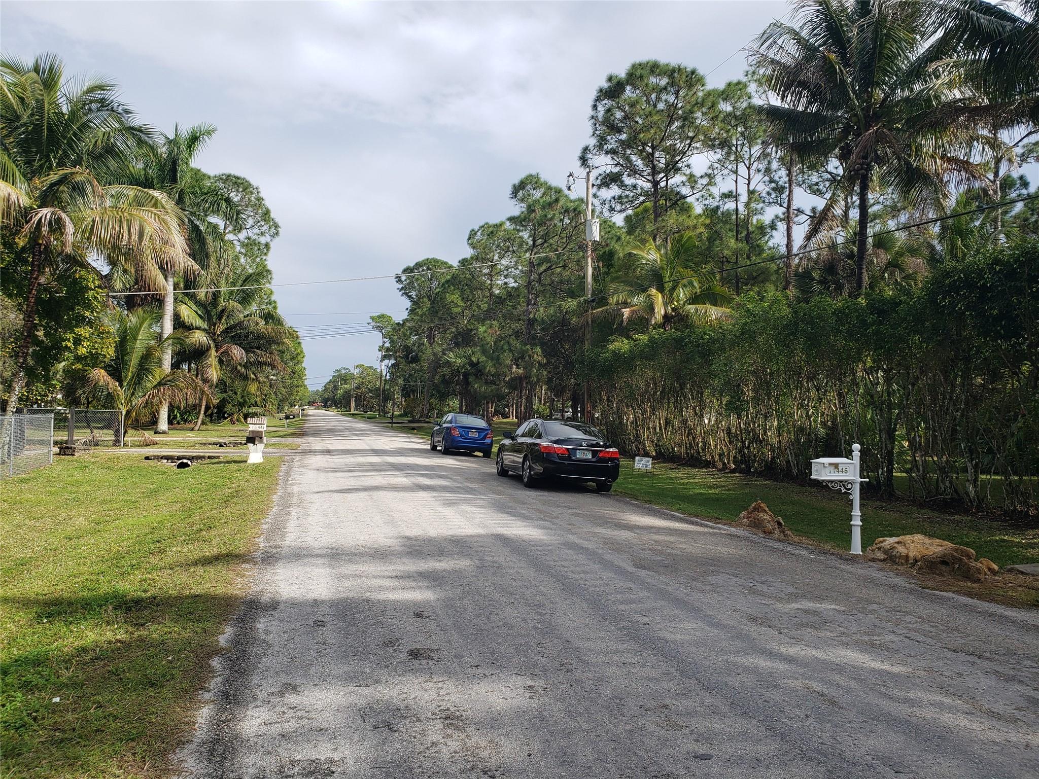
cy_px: 390
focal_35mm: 26
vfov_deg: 53.1
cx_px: 520
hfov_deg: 67.3
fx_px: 780
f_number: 2.4
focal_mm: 4.3
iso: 50
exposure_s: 1/1105
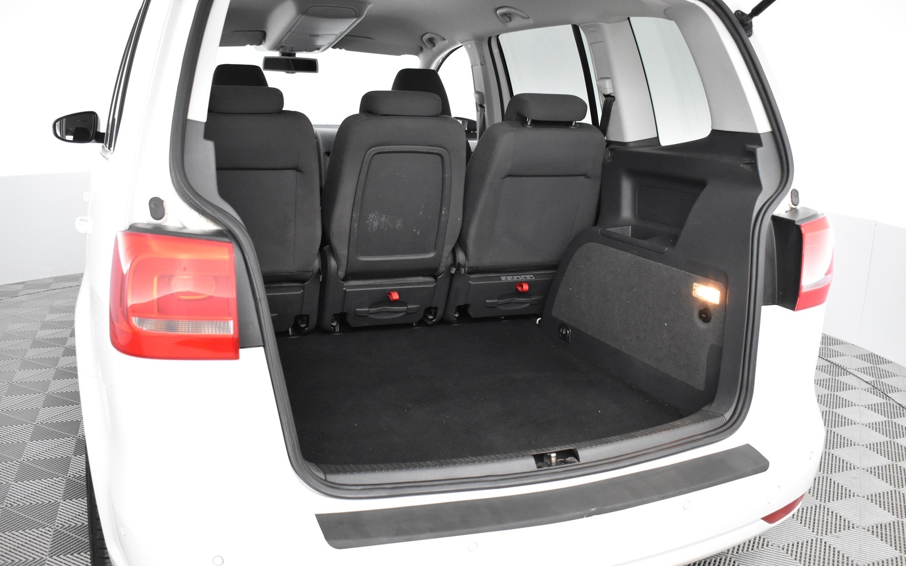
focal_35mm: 33
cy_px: 296
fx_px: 803
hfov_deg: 58.9
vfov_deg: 38.8
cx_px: 456
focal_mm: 21
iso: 3200
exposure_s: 1/50
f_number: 3.8
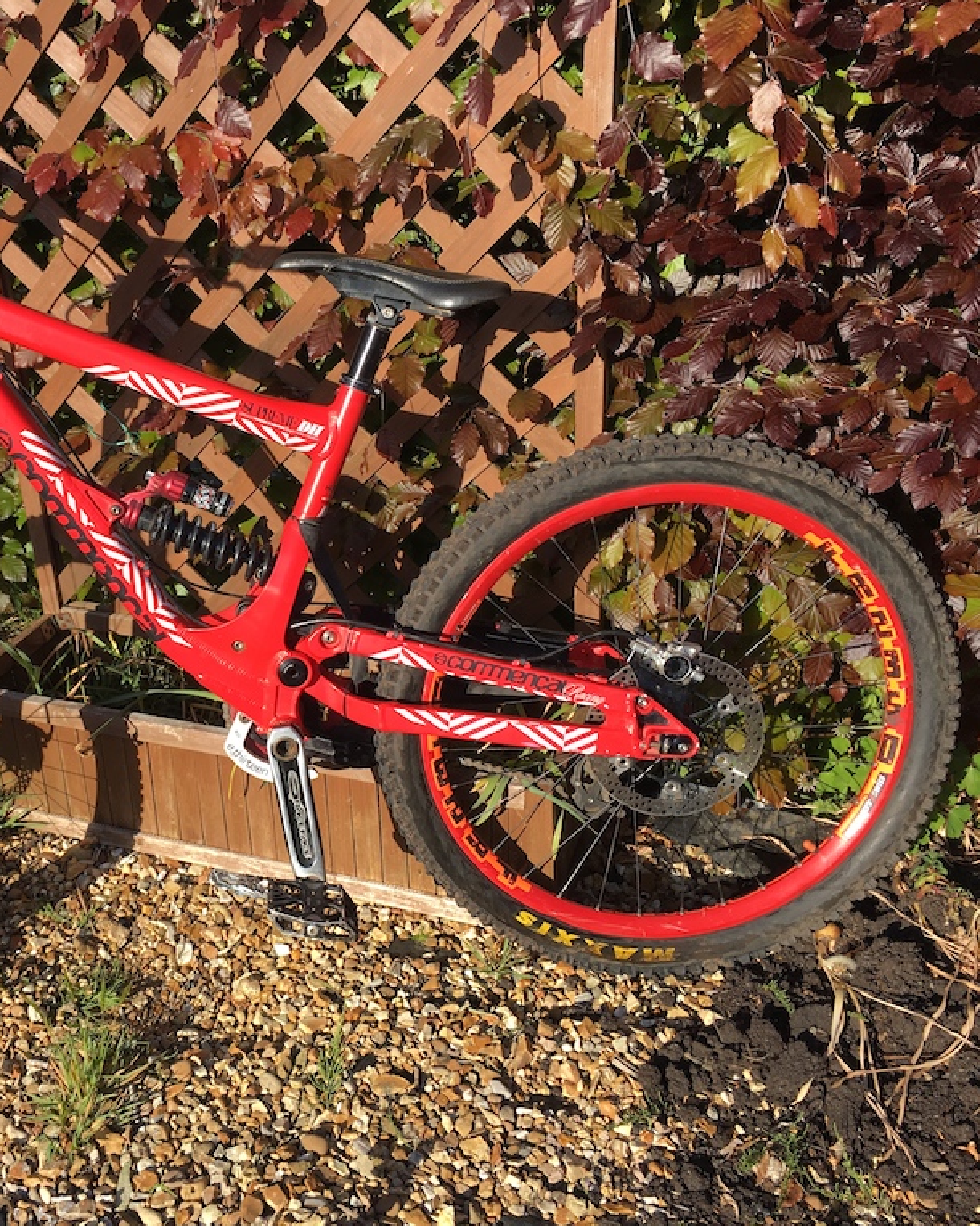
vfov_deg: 47.9
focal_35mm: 38
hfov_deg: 38.0
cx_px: 222
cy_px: 612
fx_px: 1378
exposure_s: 1/801
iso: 25
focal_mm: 4.15
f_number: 2.2
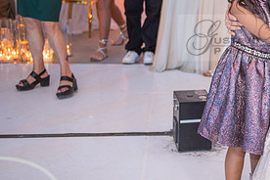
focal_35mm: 84
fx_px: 630
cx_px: 263
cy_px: 38
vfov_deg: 16.2
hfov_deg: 23.3
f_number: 2.8
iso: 1000
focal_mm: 40
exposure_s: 1/160
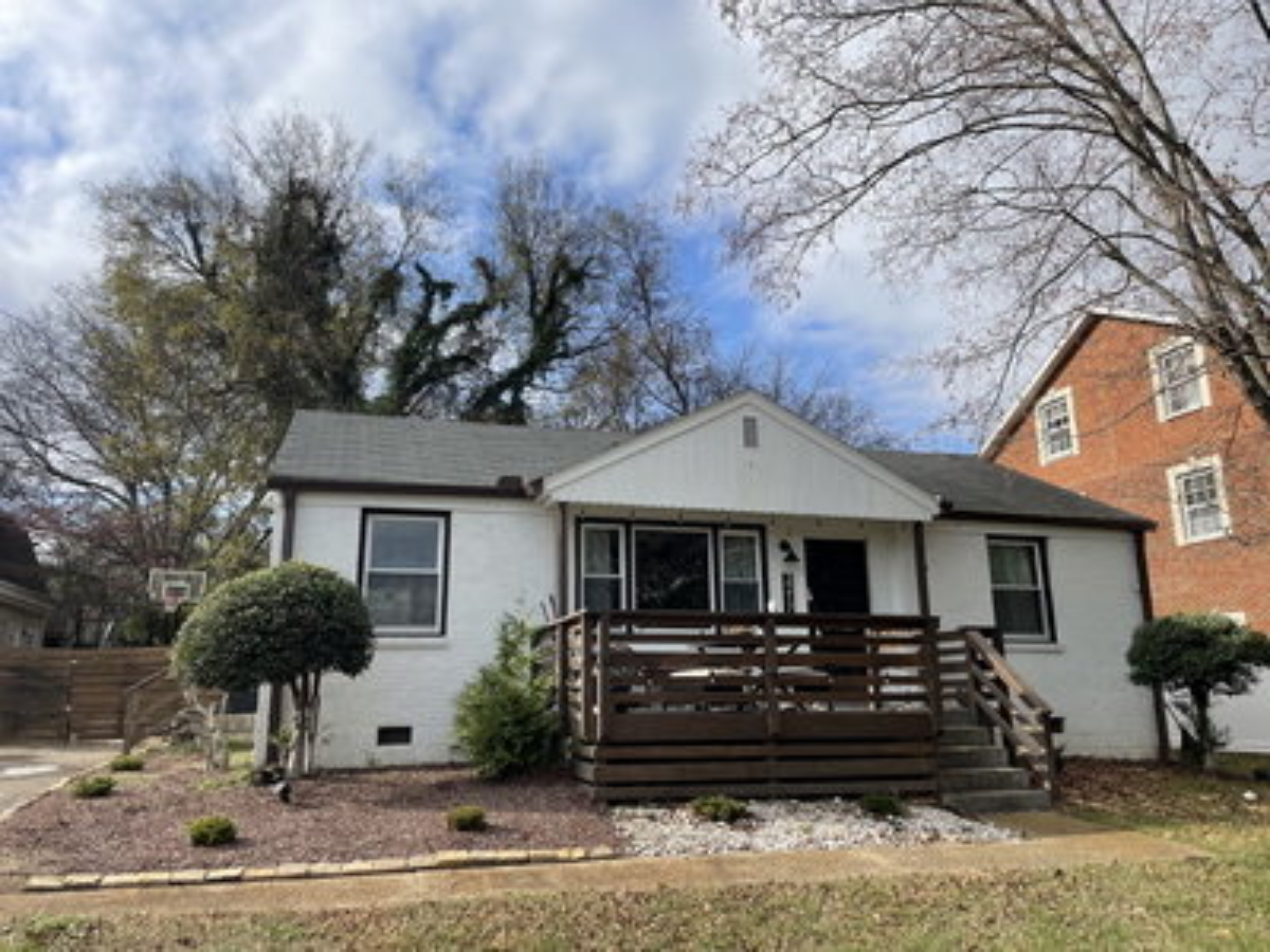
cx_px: 635
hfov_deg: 67.3
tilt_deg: +13.9
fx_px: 954
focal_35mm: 26
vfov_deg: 53.1
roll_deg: +0.9
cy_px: 476
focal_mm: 4.2
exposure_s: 1/3401
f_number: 1.6
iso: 32
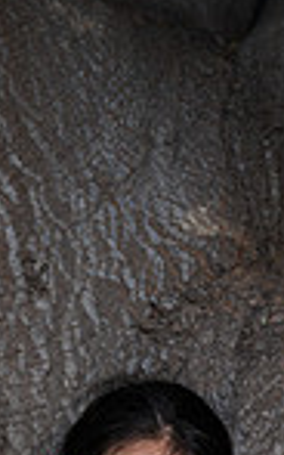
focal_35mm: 134
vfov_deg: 14.8
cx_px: 127
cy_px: 625
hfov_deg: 9.8
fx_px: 1658
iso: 100
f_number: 2.8
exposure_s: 1/400
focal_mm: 43
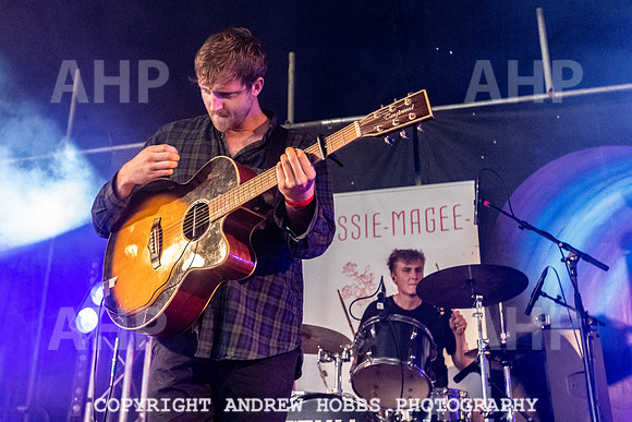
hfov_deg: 44.8
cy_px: 159
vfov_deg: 30.6
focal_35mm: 44
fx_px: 767
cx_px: 295
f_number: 5
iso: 8000
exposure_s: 1/800
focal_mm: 35
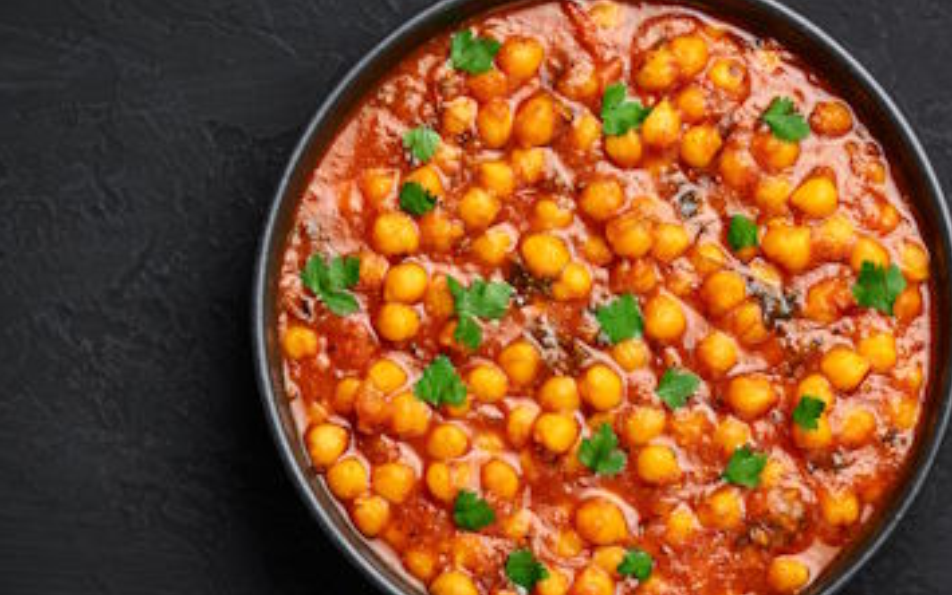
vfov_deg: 7.3
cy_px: 316
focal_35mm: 181
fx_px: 4697
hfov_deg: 11.6
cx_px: 606
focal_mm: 105
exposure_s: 1/200
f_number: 10
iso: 100
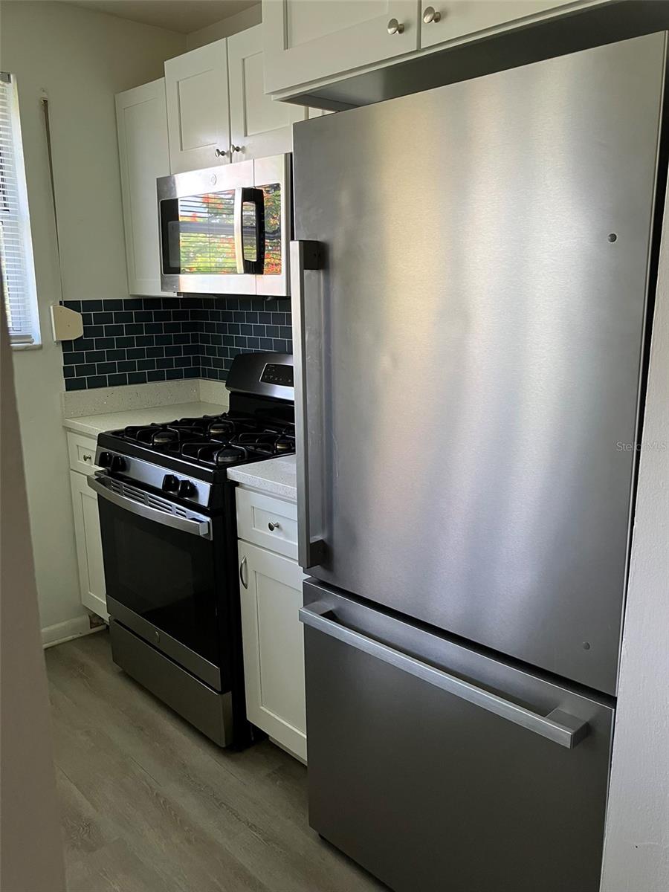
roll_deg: +0.7
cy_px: 446
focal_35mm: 28
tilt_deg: -12.5
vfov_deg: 63.4
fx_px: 722
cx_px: 334
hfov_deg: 49.7
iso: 125
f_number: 1.8
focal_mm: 3.99
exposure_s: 1/60
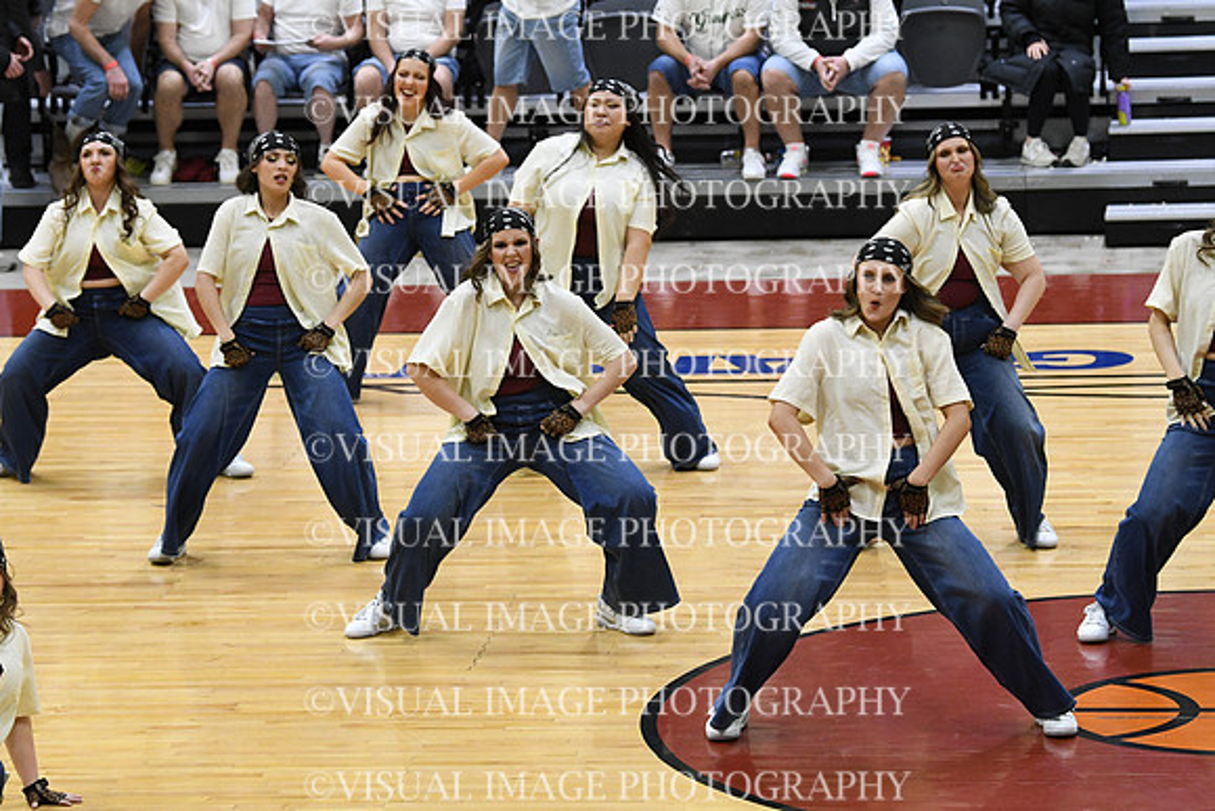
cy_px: 406
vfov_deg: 8.2
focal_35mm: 168
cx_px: 608
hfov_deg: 12.2
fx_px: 5671
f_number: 4
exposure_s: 1/250
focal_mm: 112
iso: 3200
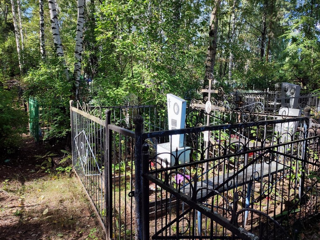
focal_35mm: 25
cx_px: 160
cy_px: 120
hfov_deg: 69.4
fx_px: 231
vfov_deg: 54.9
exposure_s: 1/183
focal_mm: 6.04
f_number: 1.9
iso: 50
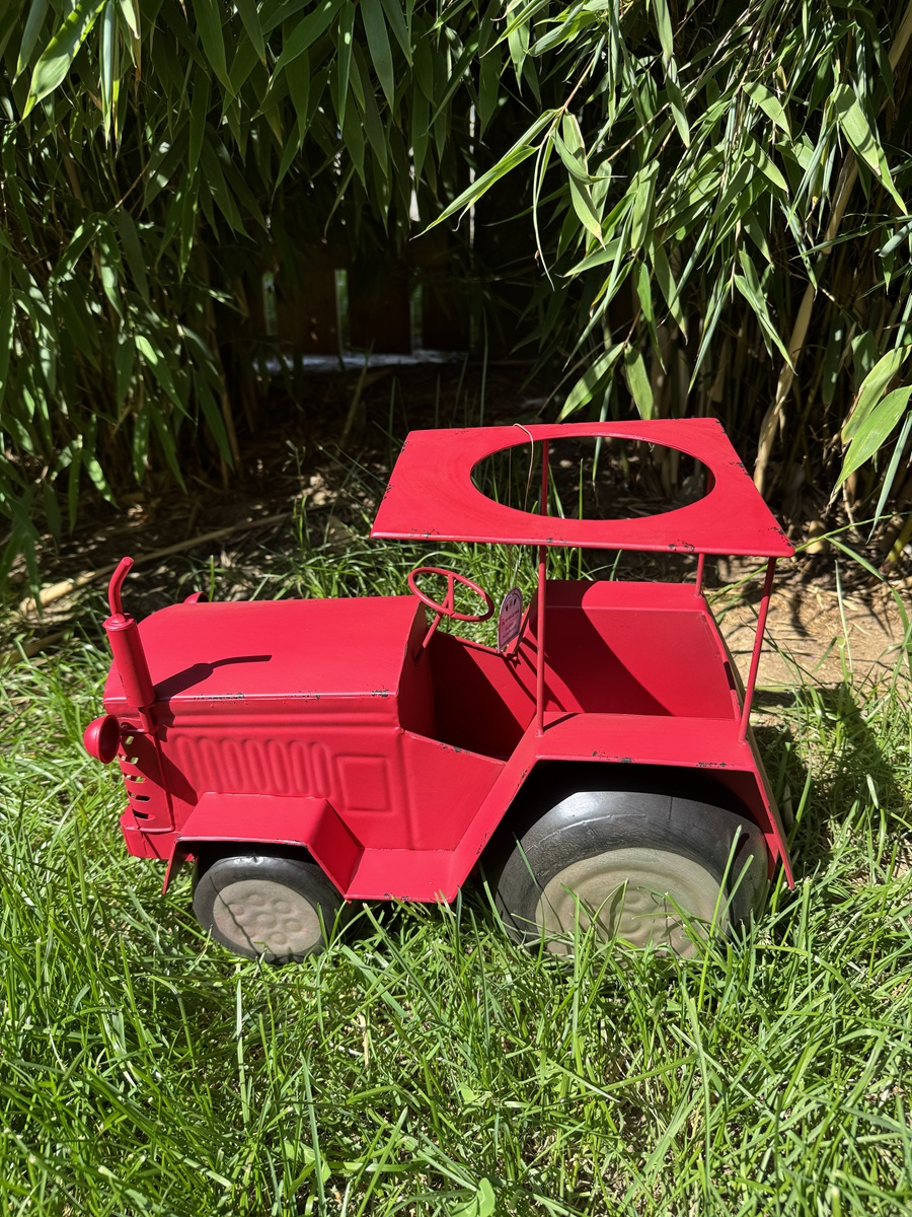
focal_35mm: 24
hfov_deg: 56.8
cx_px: 456
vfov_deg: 71.6
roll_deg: -1.9
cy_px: 608
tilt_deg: -27.6
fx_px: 843
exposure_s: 1/1238
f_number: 1.78
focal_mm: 6.76
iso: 80
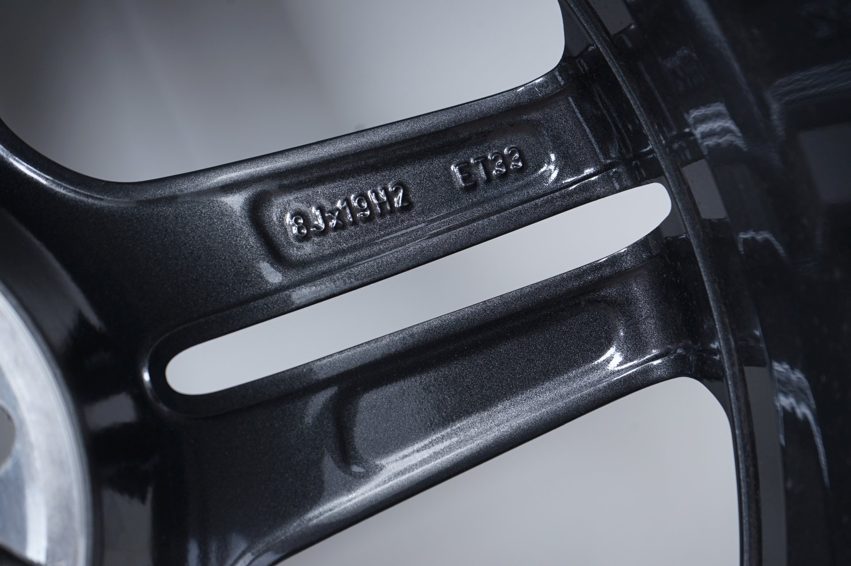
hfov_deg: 36.3
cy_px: 283
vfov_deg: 24.6
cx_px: 426
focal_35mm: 55
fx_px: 1299
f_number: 7.1
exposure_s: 1/100
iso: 250
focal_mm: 55
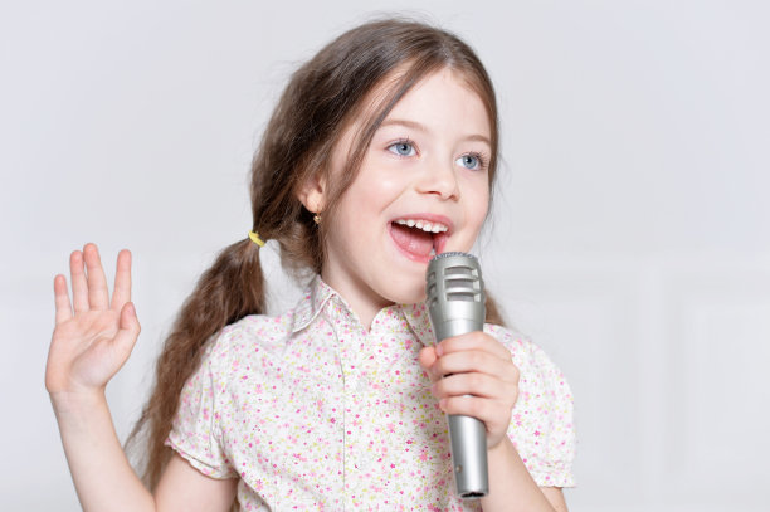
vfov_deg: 16.0
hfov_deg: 23.9
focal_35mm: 85
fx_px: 1817
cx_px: 385
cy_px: 256
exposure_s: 1/125
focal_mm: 85
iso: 200
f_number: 3.5
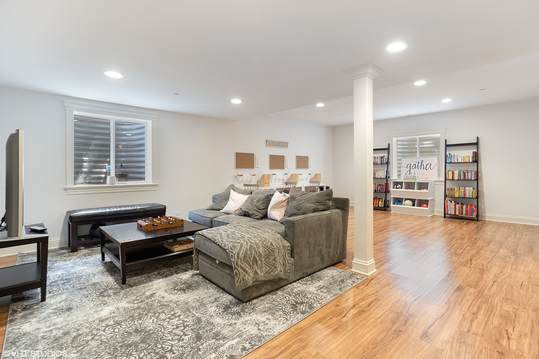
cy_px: 180
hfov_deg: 93.3
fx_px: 255
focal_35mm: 17
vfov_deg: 70.4
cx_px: 270
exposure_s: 1
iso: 200
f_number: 8
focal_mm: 17
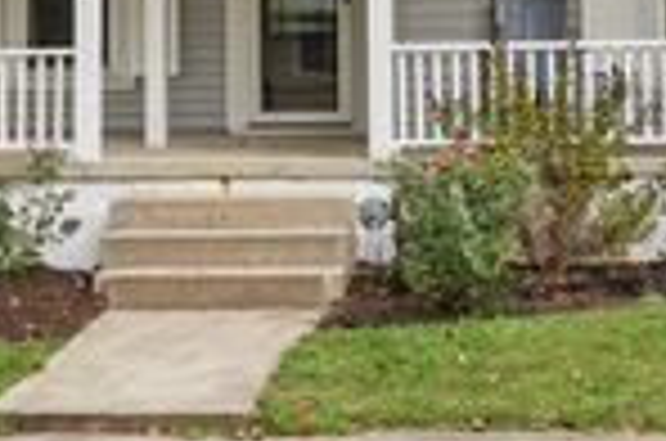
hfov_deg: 16.8
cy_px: -218
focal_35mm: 122
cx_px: 324
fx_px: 2252
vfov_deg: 10.8
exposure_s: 1/400
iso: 320
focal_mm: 24
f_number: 5.6
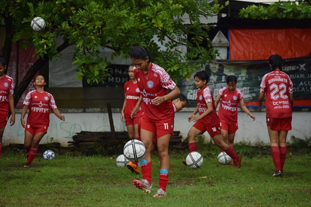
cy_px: 104
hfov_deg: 15.9
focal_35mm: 129
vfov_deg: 10.6
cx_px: 156
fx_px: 1114
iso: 800
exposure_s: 1/400
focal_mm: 86
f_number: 4.8
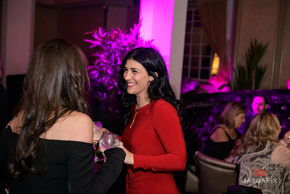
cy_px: 97
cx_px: 145
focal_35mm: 48
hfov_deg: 41.1
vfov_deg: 28.1
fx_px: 387
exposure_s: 1/125
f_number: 3.2
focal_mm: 48
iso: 1600
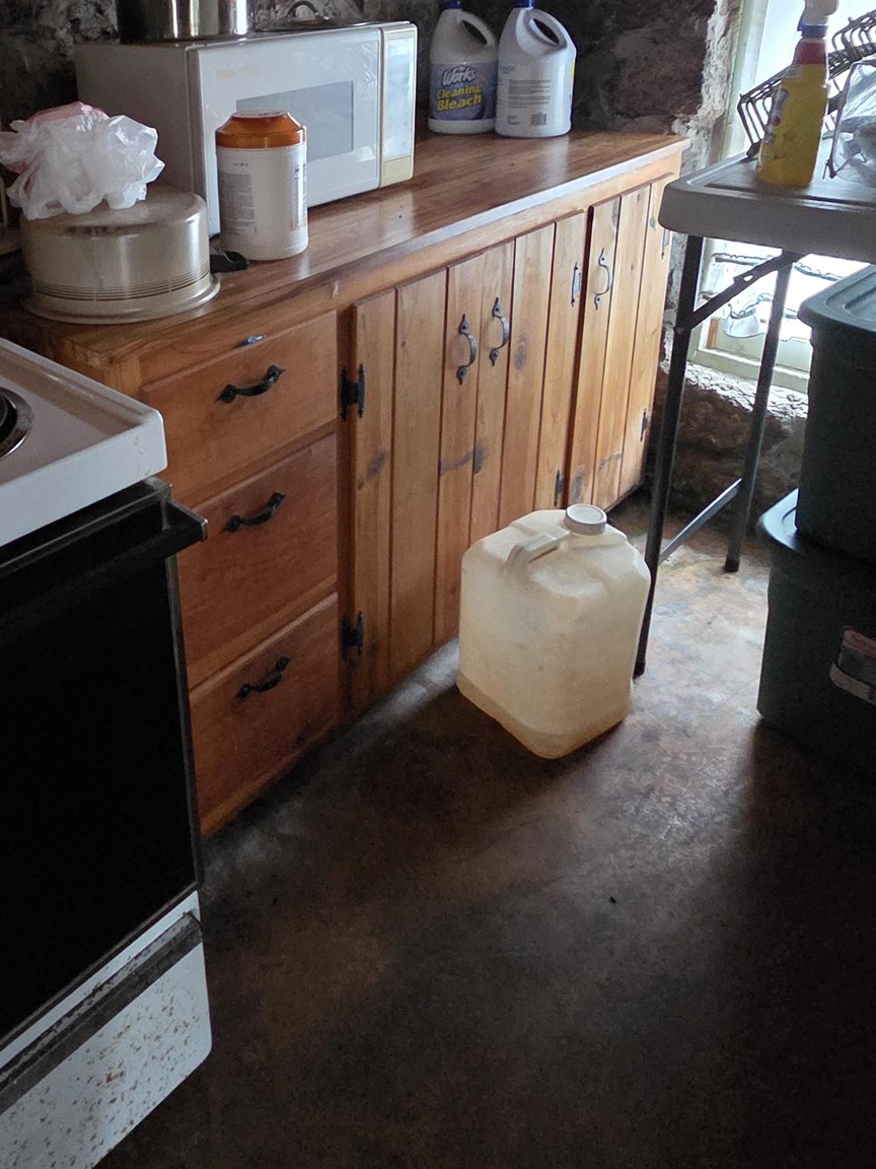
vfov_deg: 64.6
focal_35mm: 26
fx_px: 877
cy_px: 343
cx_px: 210
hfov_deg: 50.7
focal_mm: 2.2
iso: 1600
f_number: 2.2
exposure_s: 1/24
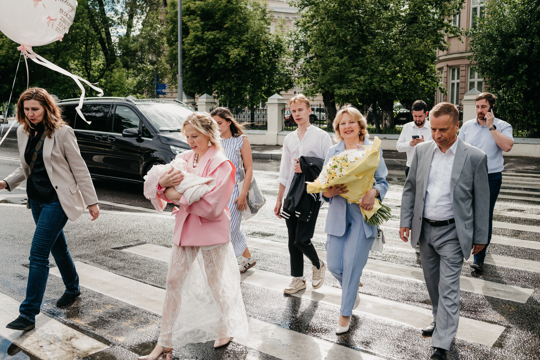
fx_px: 540
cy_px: 184
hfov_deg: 53.1
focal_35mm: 36
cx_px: 263
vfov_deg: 36.9
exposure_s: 1/500
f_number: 4
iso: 250
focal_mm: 35
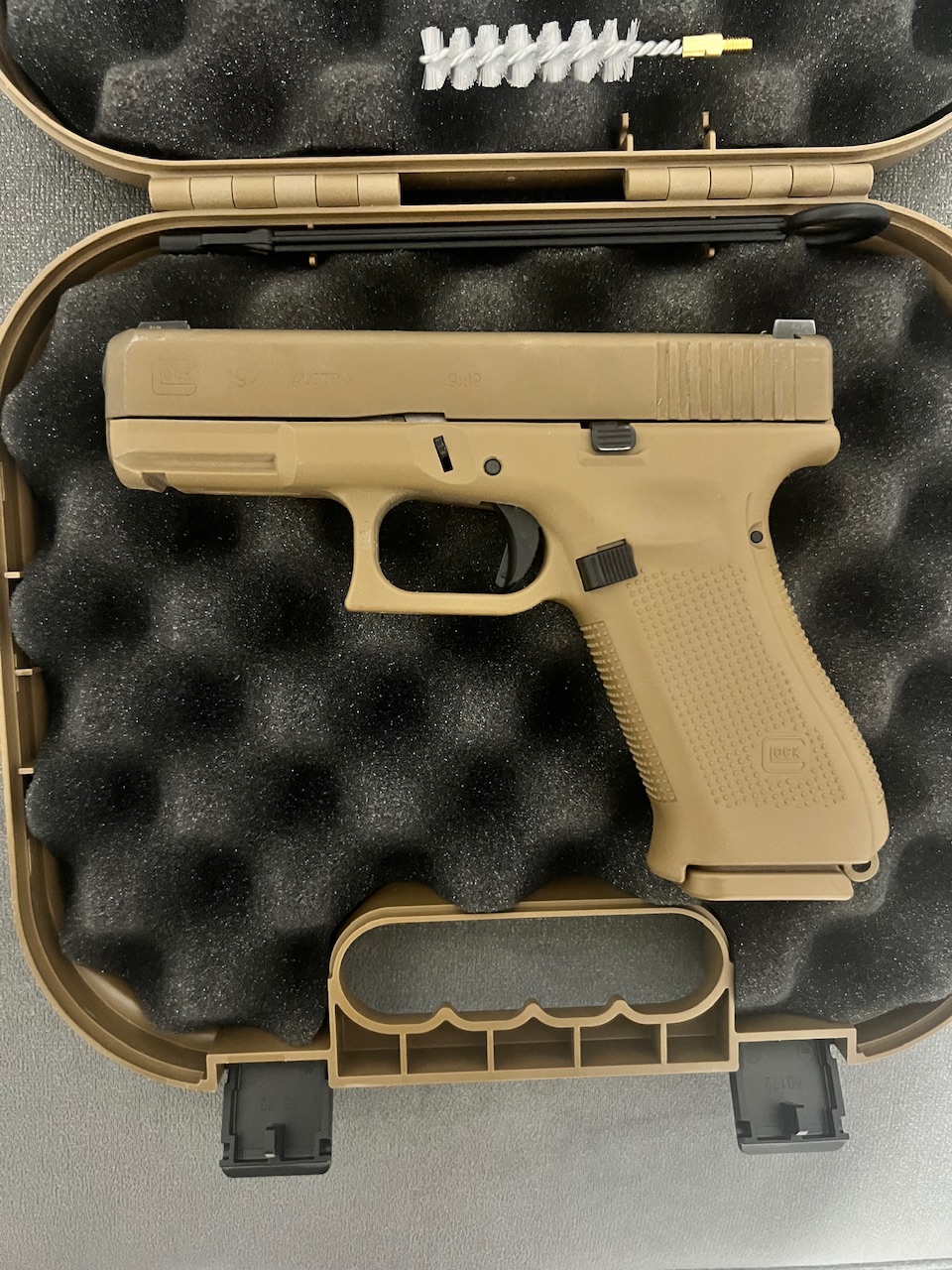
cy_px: 635
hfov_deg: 53.1
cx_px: 476
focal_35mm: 26
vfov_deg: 67.3
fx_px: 953
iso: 640
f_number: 1.5
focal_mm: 5.7
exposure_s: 1/30
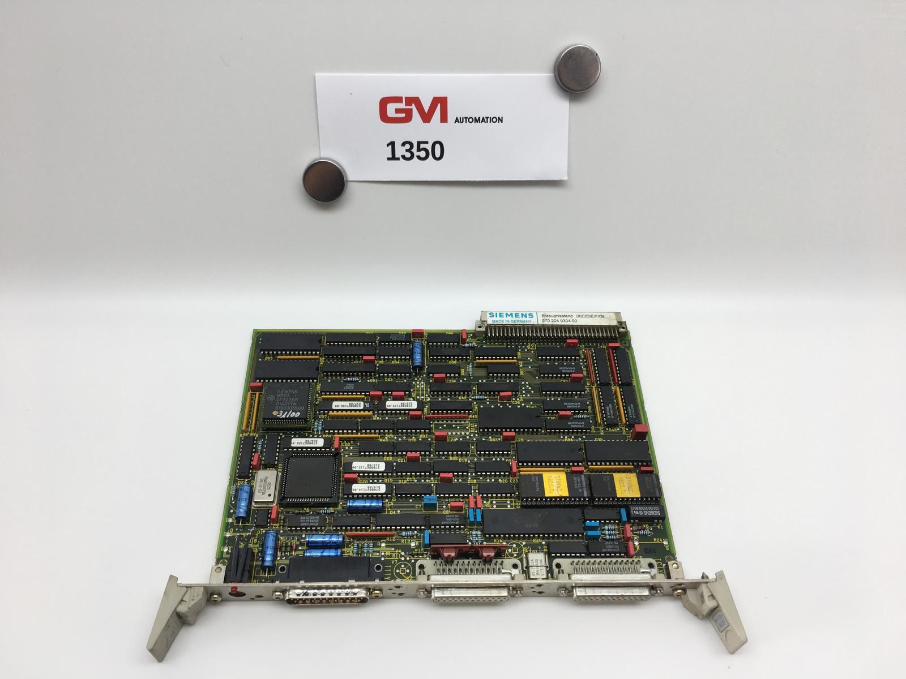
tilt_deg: -52.3
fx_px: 759
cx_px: 453
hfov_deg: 61.7
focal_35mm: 29
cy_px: 340
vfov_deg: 48.2
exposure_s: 1/100
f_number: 2.2
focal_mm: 4.15
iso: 25
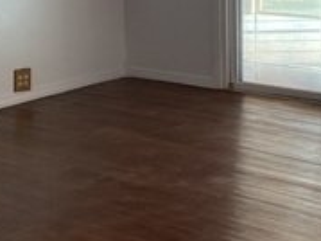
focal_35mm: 93
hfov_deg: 21.1
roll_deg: +0.6
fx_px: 862
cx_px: 188
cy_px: 40
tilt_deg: -9.1
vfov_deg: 15.7
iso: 125
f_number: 1.8
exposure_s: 1/106
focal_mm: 4.25
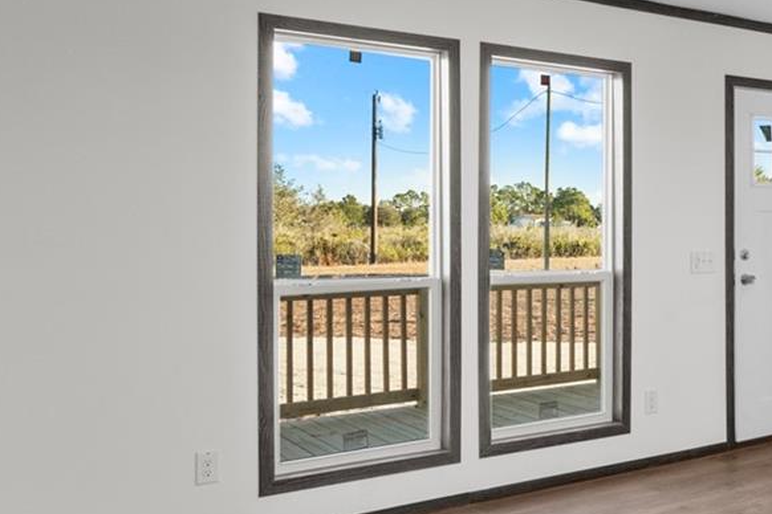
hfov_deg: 40.0
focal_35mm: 44
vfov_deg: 30.5
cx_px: 744
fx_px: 943
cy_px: 233
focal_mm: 16
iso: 400
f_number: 8
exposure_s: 1/6
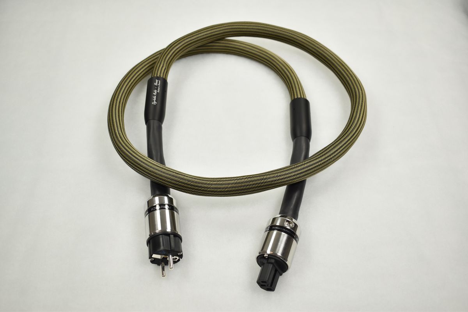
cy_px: 156
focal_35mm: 39
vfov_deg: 34.2
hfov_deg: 49.6
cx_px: 234
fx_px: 507
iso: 100
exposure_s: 1/60
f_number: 4
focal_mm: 26
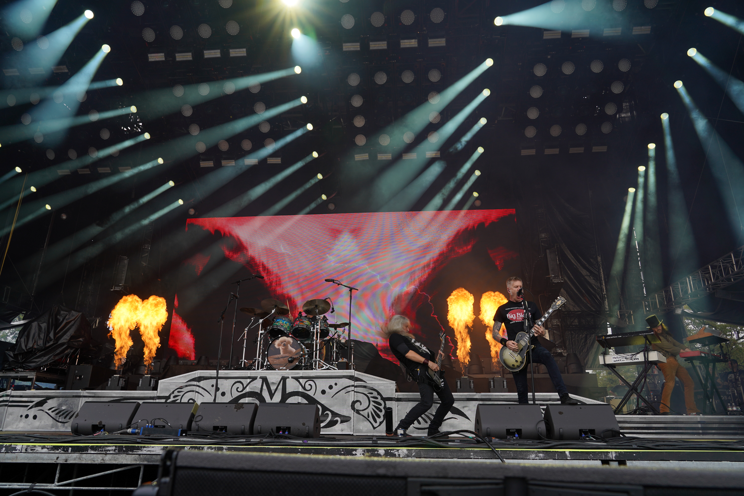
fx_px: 496
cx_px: 372
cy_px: 248
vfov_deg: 53.1
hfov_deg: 73.7
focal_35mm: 24
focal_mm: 24
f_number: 8
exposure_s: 1/125
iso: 100
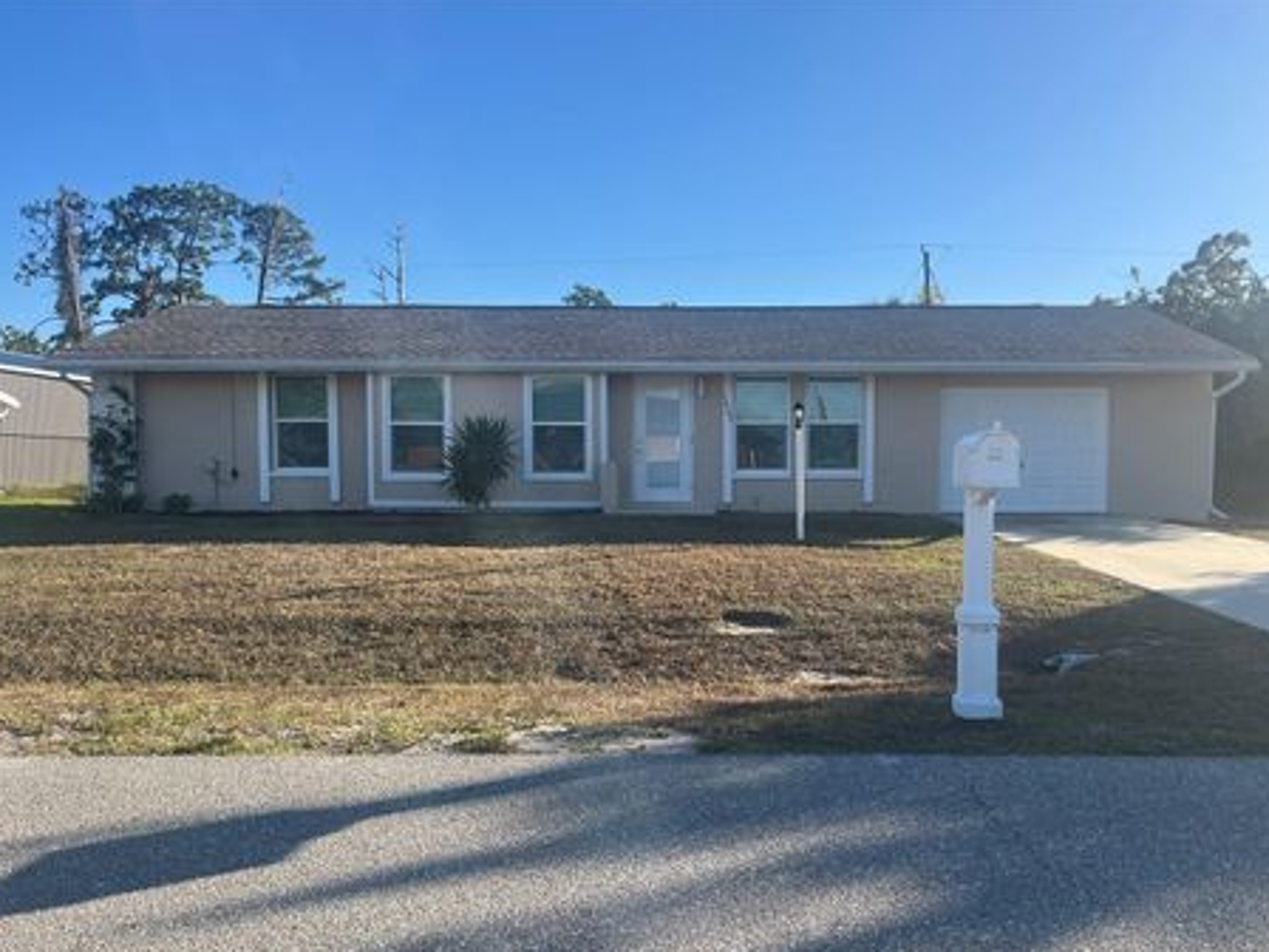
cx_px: 674
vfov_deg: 48.2
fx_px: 1063
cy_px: 523
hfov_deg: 61.6
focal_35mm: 29
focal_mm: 5.1
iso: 50
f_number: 1.6
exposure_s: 1/2513
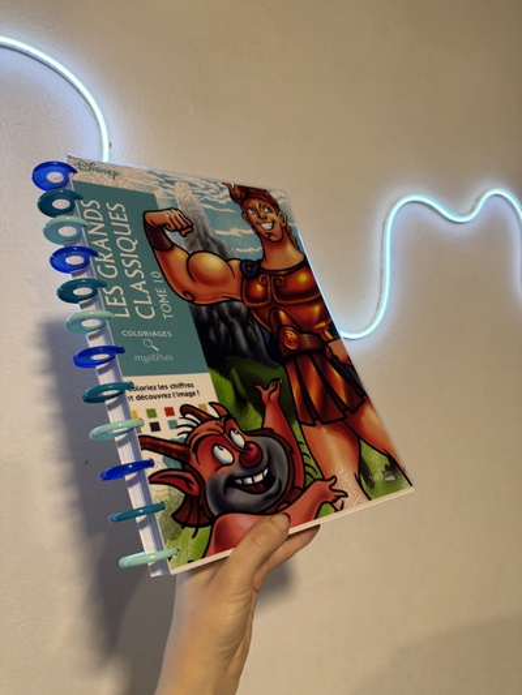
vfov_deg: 71.6
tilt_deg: +4.9
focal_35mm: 24
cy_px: 348
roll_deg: -1.4
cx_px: 261
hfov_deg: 56.8
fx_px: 482
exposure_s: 1/100
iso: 200
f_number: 1.78
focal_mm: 6.76
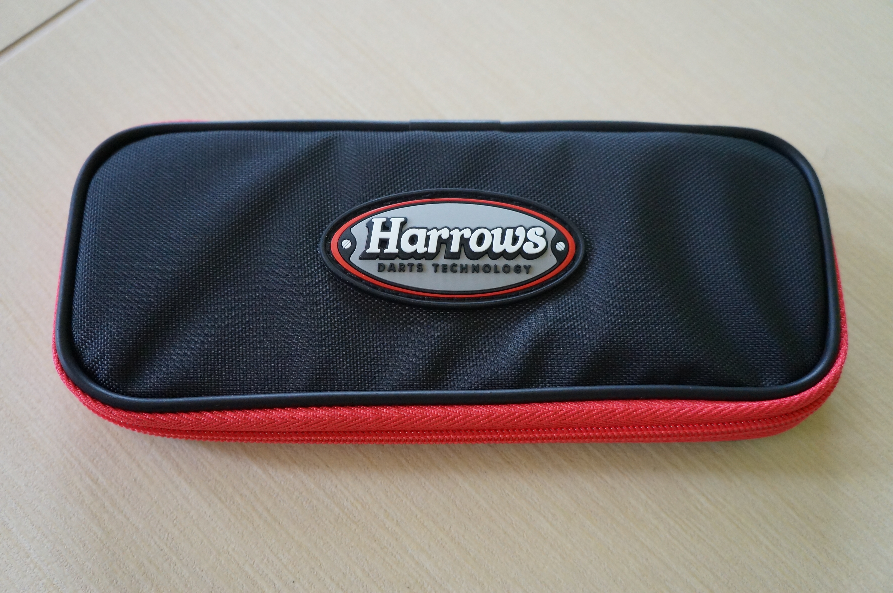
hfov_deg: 57.3
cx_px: 446
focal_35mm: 33
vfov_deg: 39.9
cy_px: 296
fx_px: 817
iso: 3200
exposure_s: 1/160
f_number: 4
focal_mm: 22
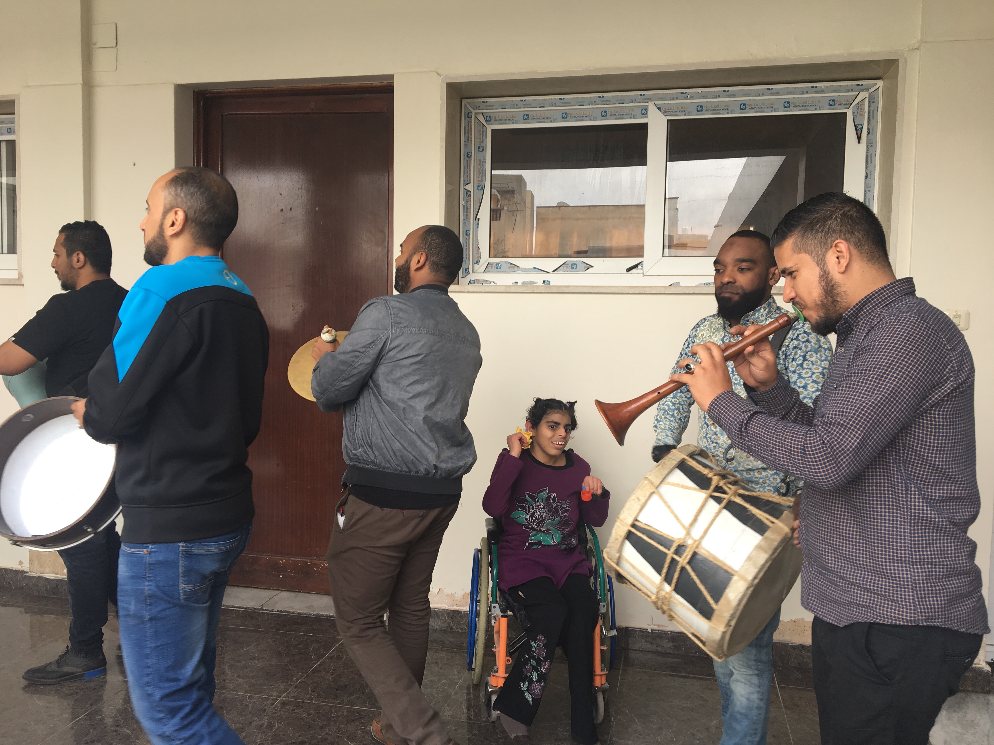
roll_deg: -0.9
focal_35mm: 29
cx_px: 497
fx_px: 833
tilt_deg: -4.3
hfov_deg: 61.7
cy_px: 372
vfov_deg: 48.2
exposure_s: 1/103
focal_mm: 4.15
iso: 25
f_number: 2.2
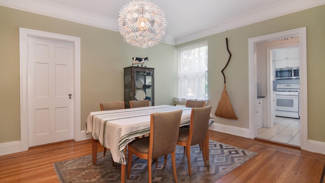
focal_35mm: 18
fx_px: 151
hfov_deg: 94.2
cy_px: 89
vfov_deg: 62.4
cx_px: 162
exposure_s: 1/40
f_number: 11
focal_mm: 11
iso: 640
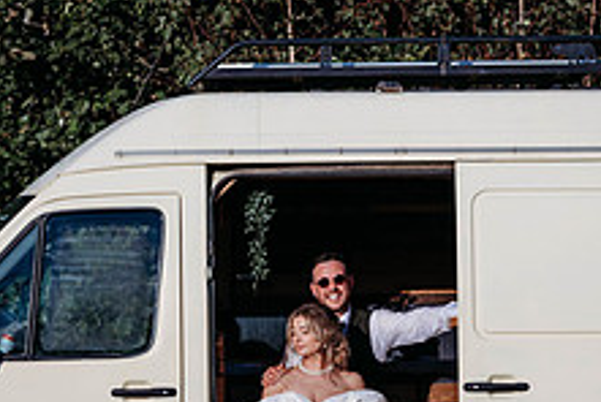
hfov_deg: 9.2
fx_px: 3728
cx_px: 348
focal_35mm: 223
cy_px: 463
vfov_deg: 6.1
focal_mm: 85
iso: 100
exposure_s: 1/8000
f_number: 2
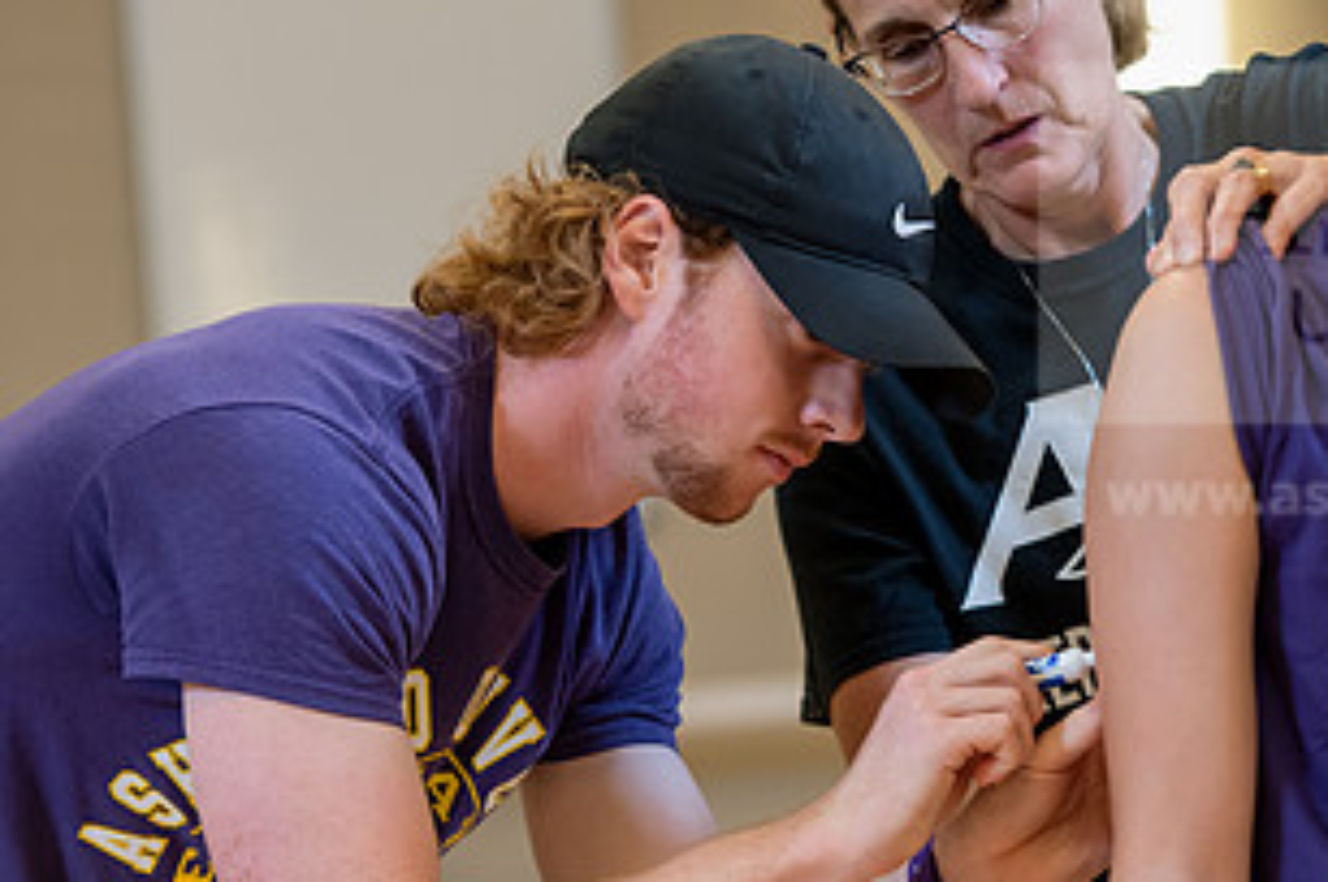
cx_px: 908
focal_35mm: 227
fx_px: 8365
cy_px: 586
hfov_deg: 9.1
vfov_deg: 6.0
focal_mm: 120
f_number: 3.2
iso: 500
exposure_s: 1/160
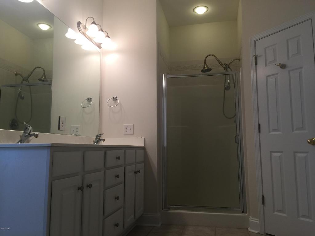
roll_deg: -0.2
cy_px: 118
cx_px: 158
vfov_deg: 48.2
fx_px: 264
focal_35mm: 29
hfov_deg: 61.7
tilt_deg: +6.0
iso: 32
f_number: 2.2
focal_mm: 4.15
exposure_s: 1/40
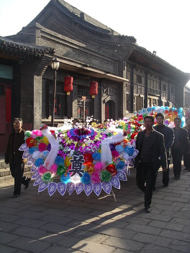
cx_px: 95
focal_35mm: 45
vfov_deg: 42.1
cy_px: 126
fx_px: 329
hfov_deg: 32.2
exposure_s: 1/275
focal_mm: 9.3
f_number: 3.5
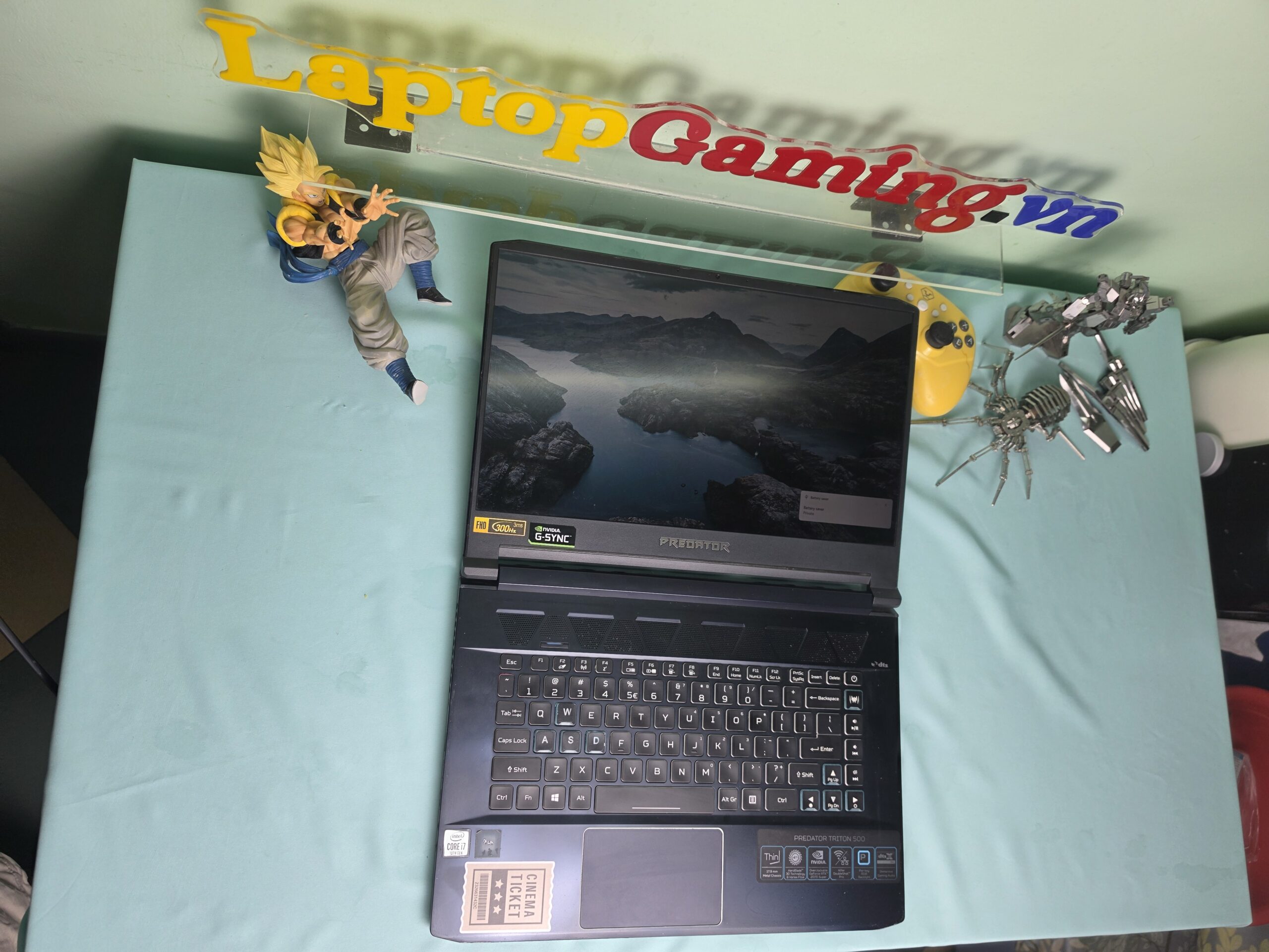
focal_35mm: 23
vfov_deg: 58.9
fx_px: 843
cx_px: 634
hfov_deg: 73.9
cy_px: 476
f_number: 1.4
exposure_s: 1/100
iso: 12
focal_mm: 6.5
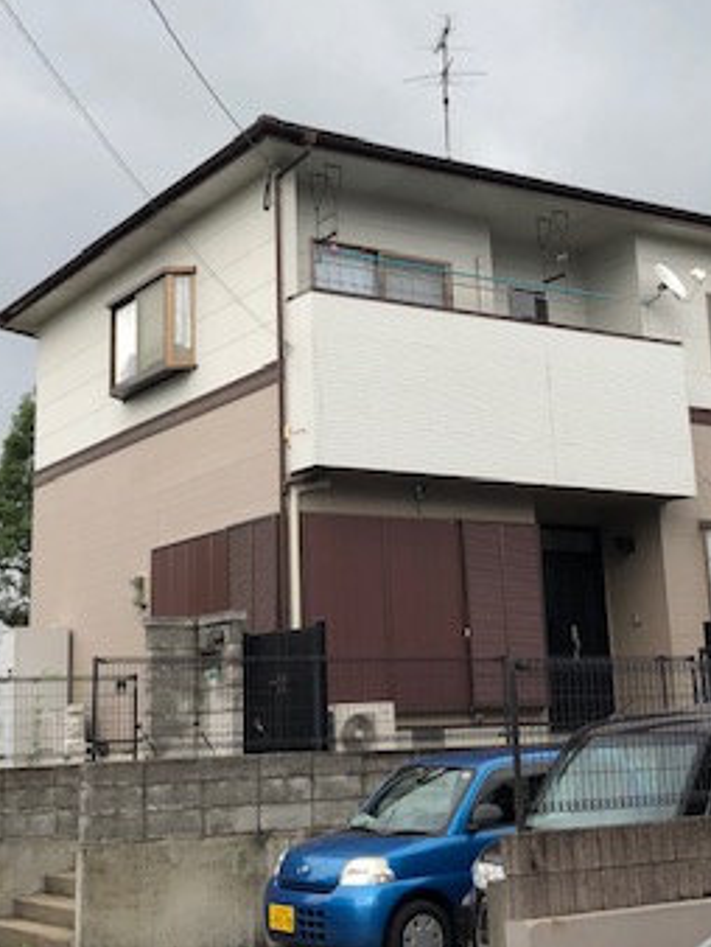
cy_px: 367
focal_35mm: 53
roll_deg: +3.1
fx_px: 1450
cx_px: 381
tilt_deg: +15.9
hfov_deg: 27.6
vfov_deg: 36.0
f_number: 1.8
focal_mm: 3.99
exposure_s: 1/787
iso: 20
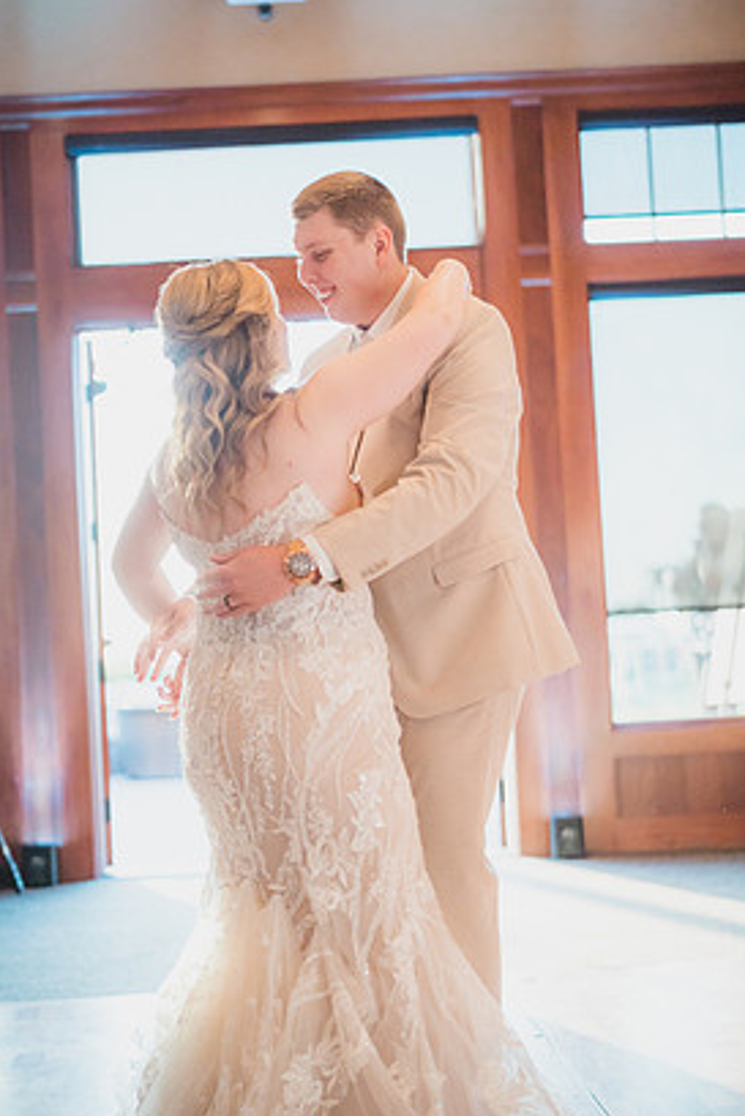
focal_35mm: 55
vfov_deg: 36.2
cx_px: 341
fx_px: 1706
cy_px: 565
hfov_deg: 24.6
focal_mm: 50
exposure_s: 1/3200
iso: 1250
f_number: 1.4
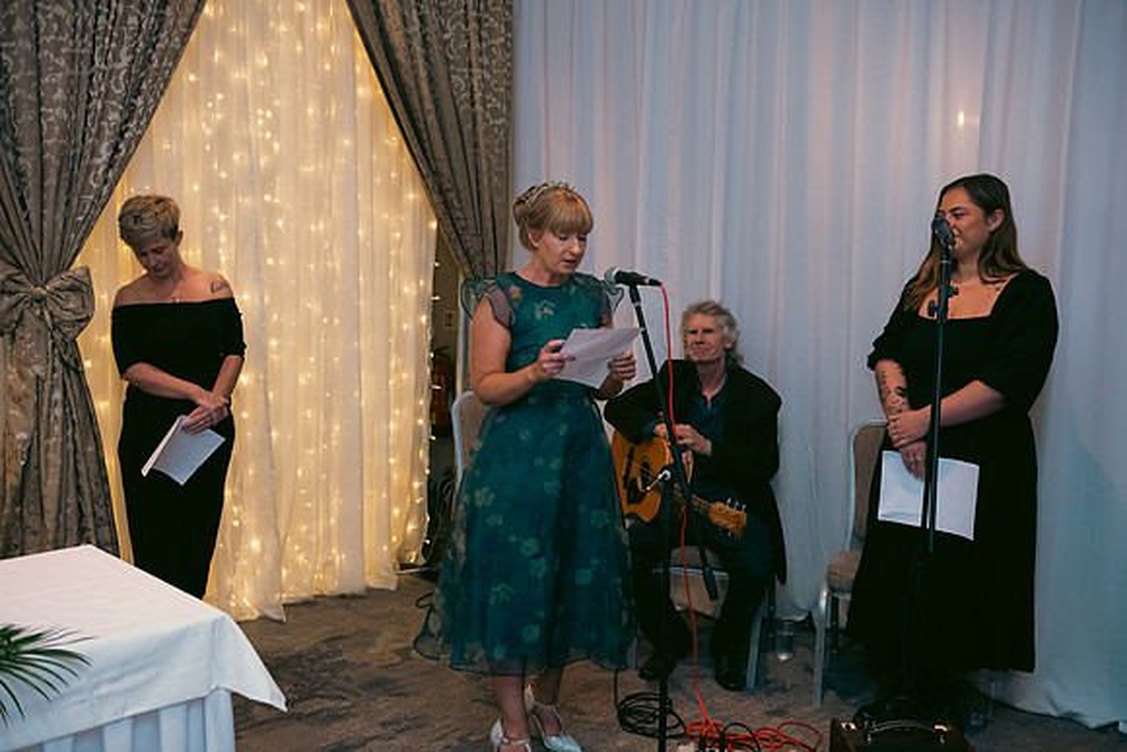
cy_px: 376
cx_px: 564
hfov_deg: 50.7
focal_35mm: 38
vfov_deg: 35.1
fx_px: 1190
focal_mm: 38
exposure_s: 1/160
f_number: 3.5
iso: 800
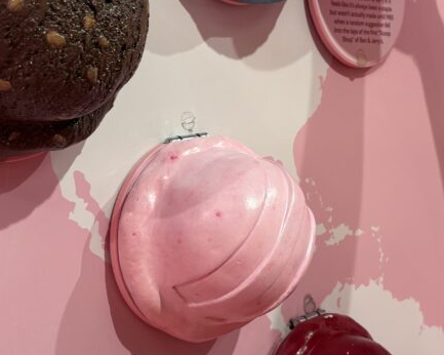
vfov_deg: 25.4
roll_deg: +1.5
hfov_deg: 31.2
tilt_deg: -6.2
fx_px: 788
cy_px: 168
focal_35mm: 60
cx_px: 305
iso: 50
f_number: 1.6
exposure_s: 1/120
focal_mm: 5.96
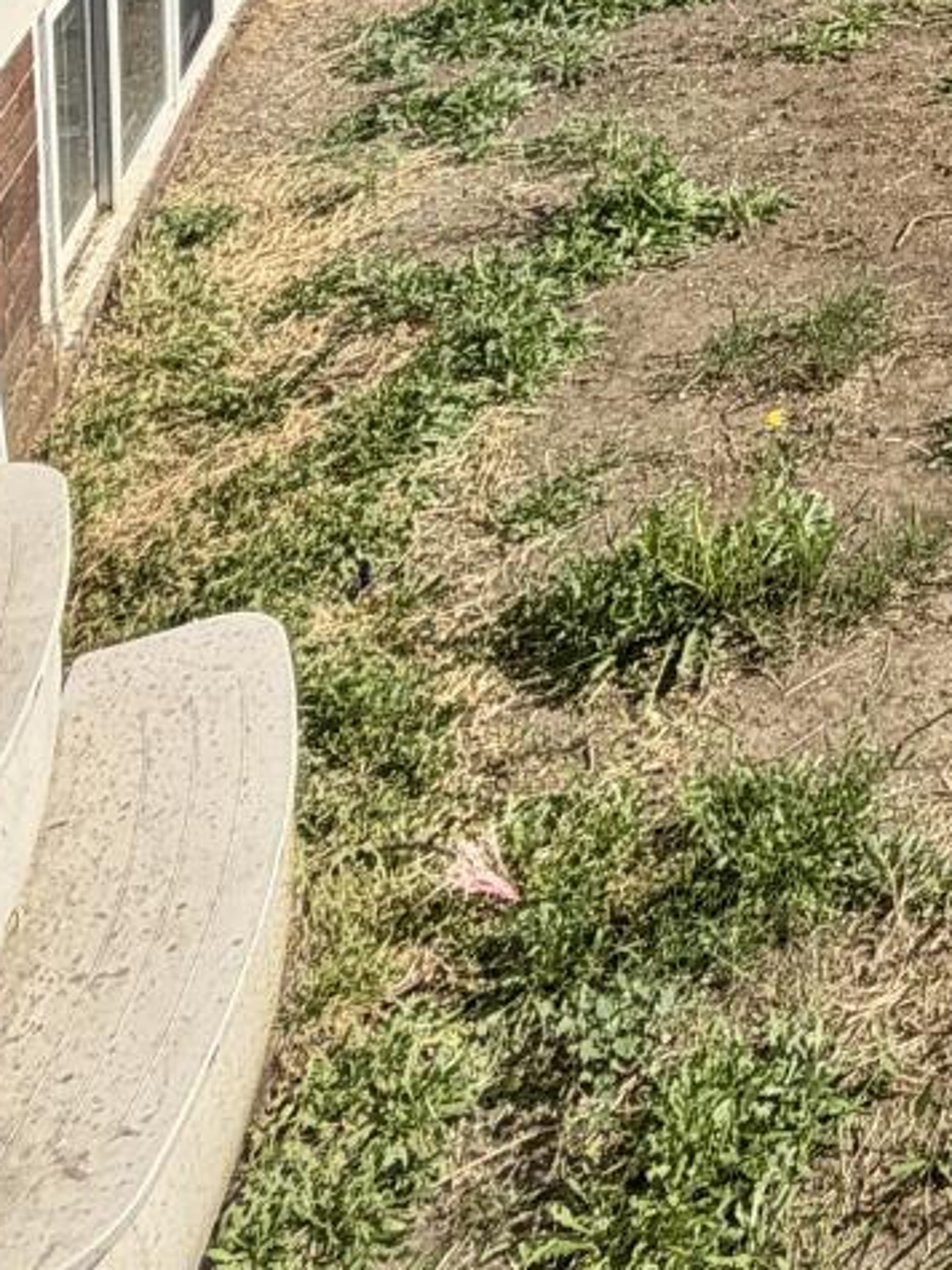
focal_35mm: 59
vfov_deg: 24.0
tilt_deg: -5.1
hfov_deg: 19.9
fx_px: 2164
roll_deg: -0.4
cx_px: 1586
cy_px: -741
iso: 20
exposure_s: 1/970
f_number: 2.2
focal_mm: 2.22
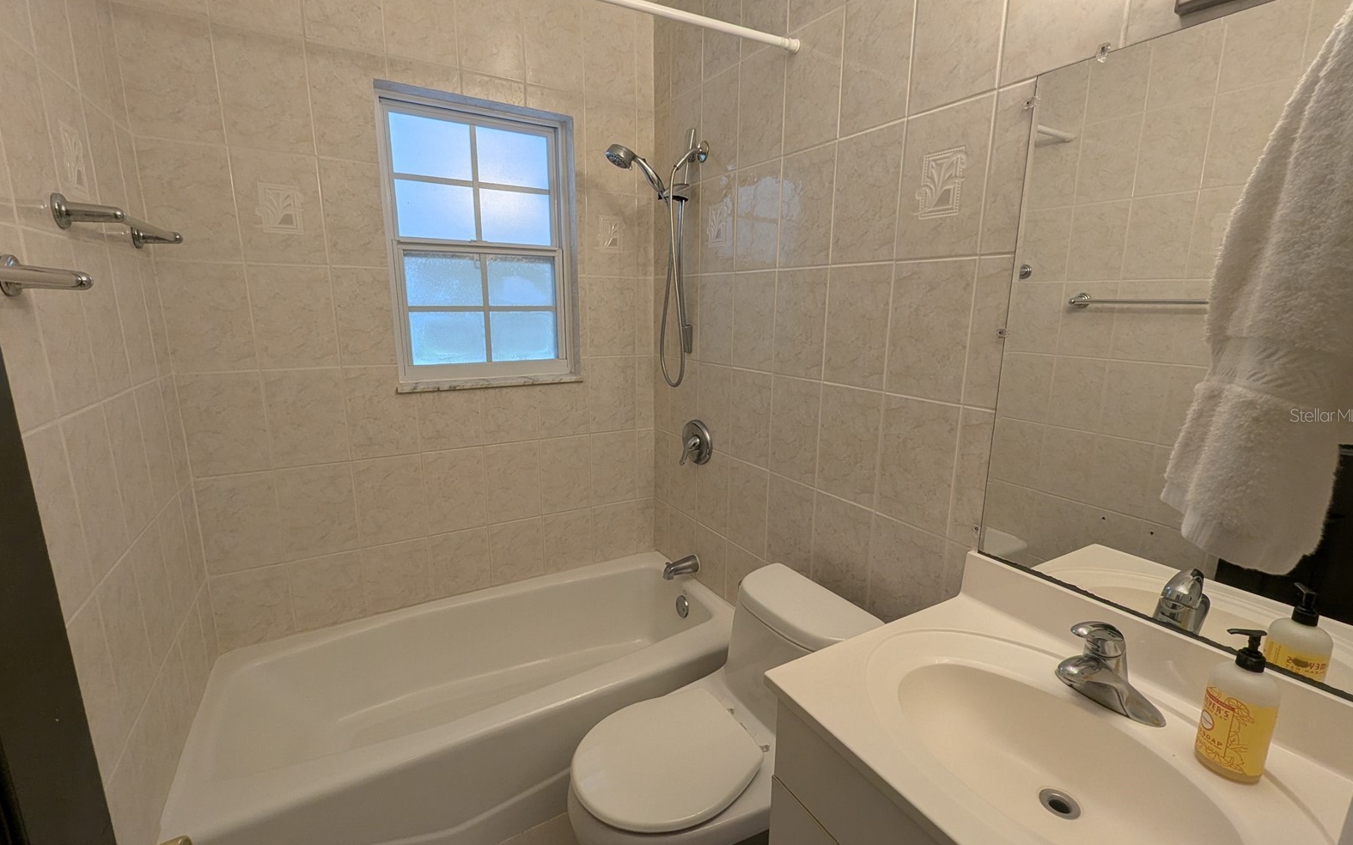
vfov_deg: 78.6
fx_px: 516
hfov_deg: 105.3
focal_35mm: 14
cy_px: 415
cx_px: 684
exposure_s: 1/120
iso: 48
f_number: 2.2
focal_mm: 1.95
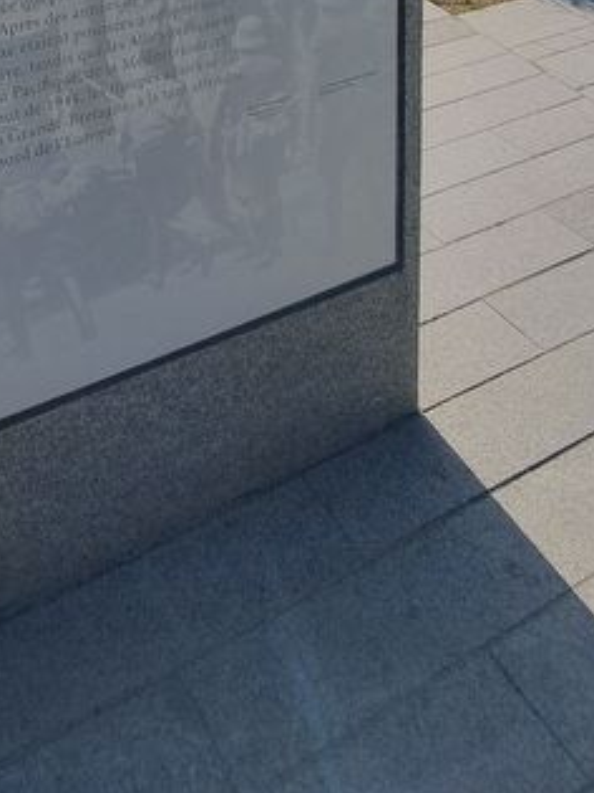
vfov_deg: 38.5
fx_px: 756
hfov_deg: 40.0
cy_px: -186
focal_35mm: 33
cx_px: 70
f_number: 2.2
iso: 50
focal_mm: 1.8
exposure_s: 1/1660
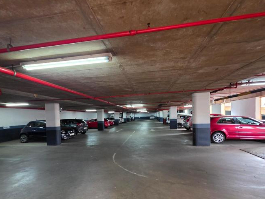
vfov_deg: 77.2
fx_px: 123
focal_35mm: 16
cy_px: 120
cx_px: 129
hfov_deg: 94.5
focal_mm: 2.2
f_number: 1.9
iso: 640
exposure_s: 1/50
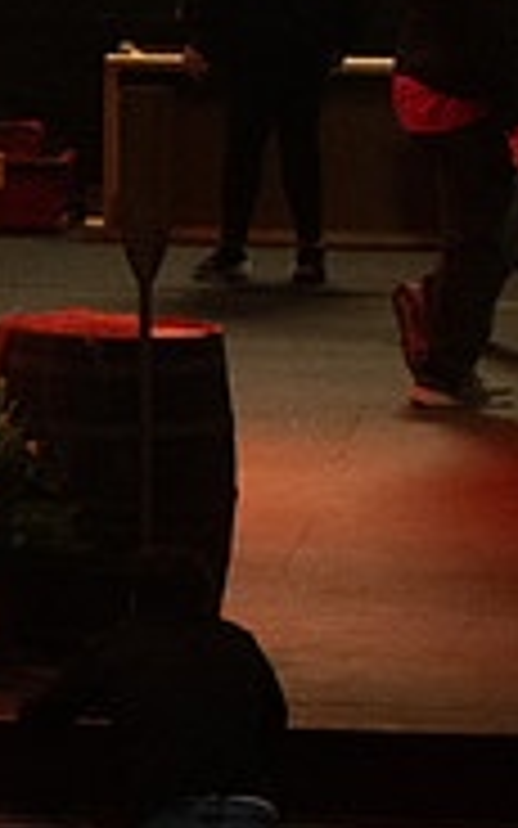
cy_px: 158
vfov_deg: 3.4
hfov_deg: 2.1
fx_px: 14162
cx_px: -752
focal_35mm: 627
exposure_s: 1/160
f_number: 6.3
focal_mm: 195
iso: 10000
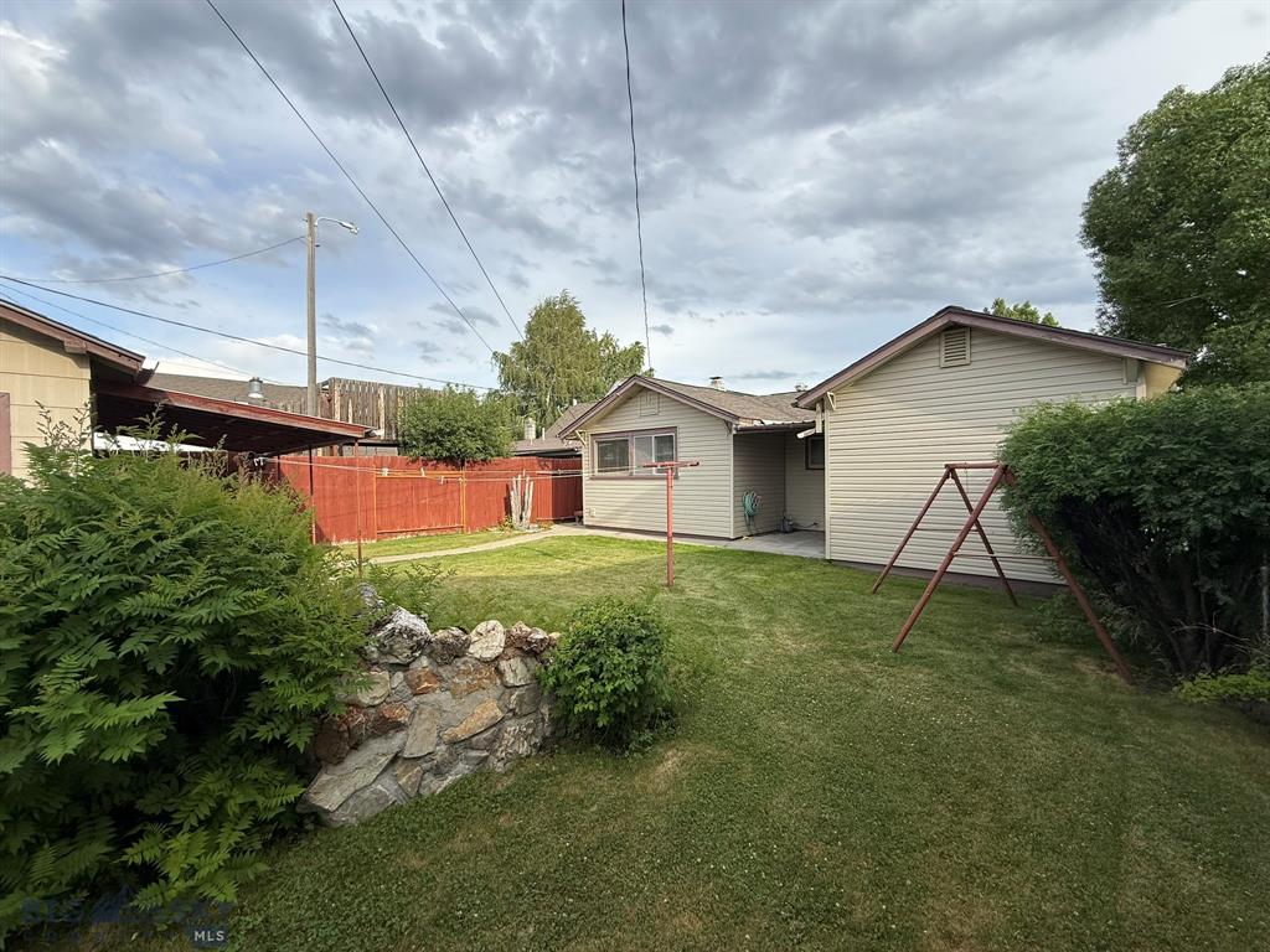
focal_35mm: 14
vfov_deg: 85.7
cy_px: 476
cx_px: 635
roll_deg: +0.4
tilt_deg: +0.5
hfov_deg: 102.1
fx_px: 514
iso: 50
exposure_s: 1/770
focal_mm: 2.22
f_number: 2.2
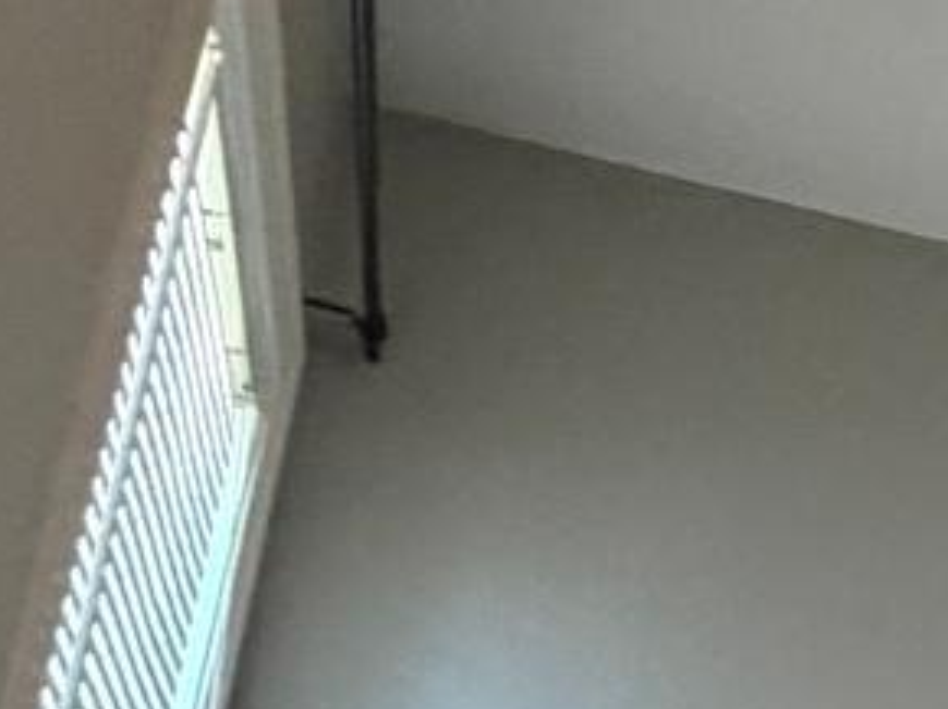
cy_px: 781
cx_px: 2334
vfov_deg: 14.6
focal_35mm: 99
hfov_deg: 13.7
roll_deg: +1.3
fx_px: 2709
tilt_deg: +15.8
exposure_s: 1/60
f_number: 2.2
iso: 500
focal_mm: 2.22
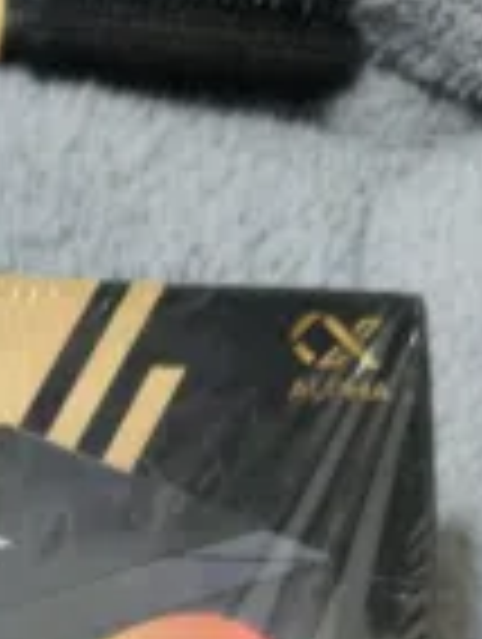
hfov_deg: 19.3
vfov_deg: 23.3
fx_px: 1351
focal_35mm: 73
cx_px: -59
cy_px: 855
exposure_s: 1/50
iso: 250
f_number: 1.5
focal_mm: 4.94
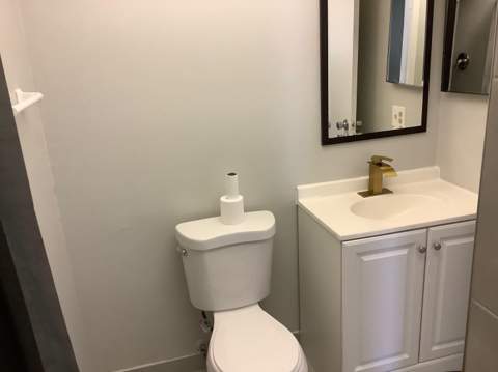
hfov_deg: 58.4
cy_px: 186
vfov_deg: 45.4
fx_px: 446
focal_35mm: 31
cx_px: 249
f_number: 2.4
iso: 250
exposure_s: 1/60
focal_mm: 3.3
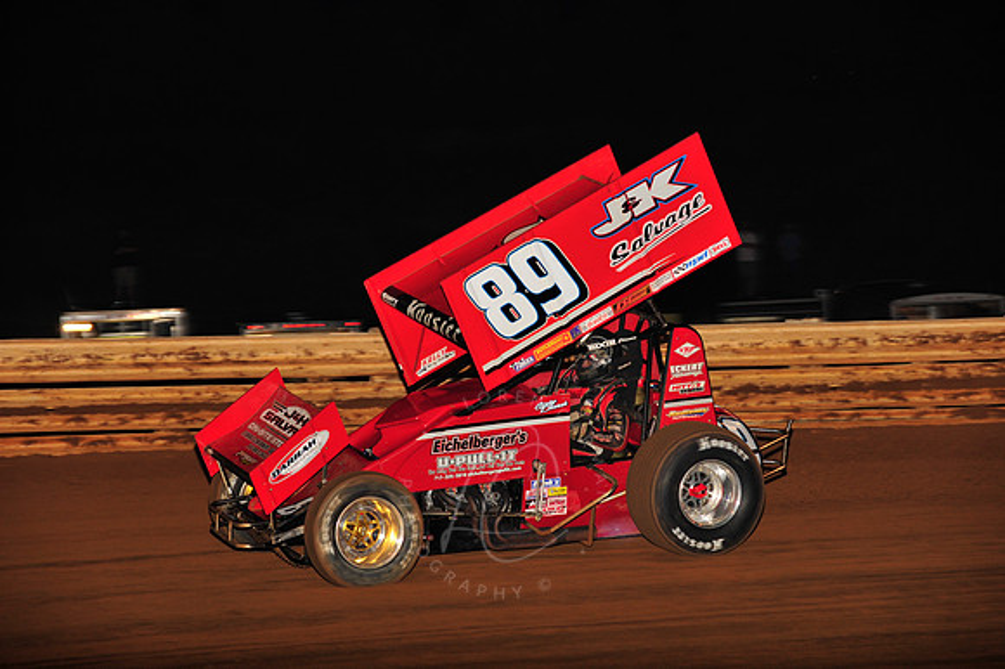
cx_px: 502
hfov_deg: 14.2
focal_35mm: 145
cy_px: 334
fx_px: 4045
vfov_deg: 9.5
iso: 1000
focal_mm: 145
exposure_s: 1/320
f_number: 6.3
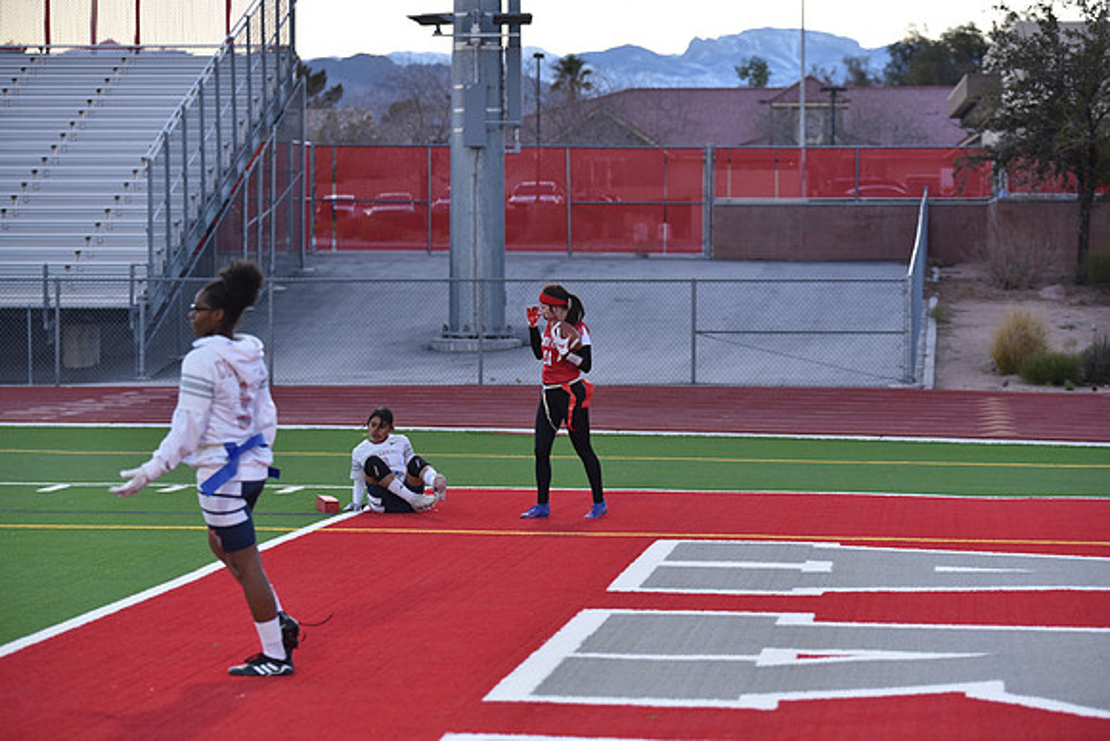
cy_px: 370
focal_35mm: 100
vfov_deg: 13.7
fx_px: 3084
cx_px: 555
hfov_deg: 20.4
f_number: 2.8
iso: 800
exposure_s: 1/500
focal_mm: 100
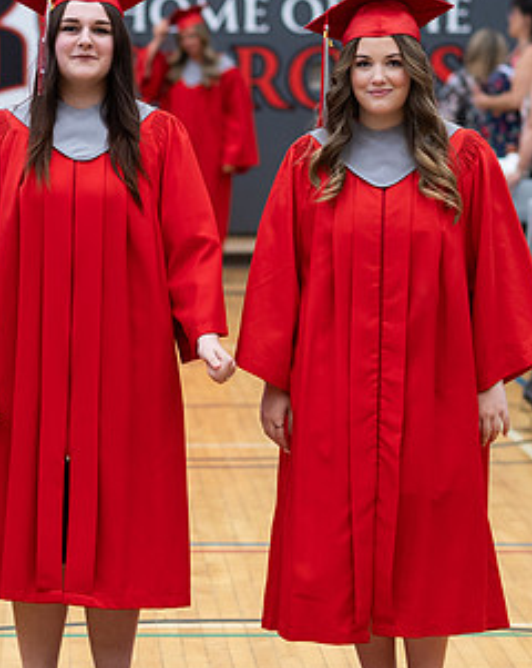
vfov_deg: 10.7
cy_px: 361
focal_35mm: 181
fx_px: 3570
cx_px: 107
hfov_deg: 8.5
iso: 1000
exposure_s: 1/200
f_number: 2.8
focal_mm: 85
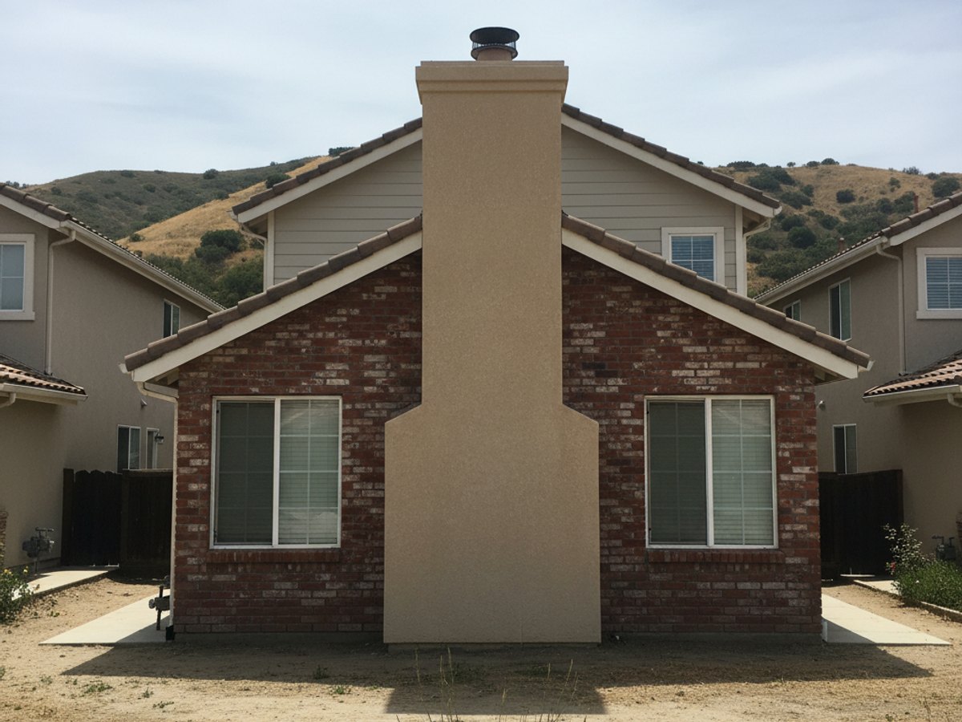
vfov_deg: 58.9
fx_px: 639
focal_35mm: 23
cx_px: 481
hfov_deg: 73.9
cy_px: 361
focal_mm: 6.4
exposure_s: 1/1137
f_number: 1.8
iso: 769
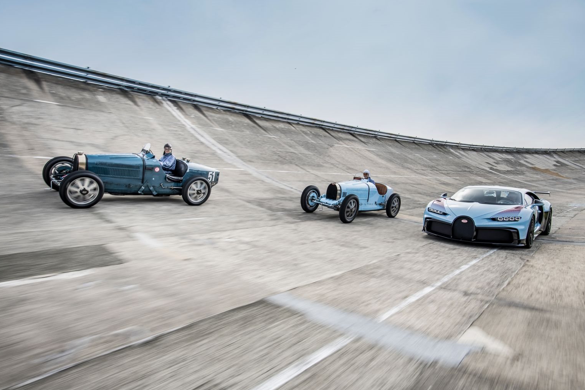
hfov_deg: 81.2
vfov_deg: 59.5
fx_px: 341
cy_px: 198
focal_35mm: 21
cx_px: 298
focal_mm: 20
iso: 100
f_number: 9
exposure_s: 1/30
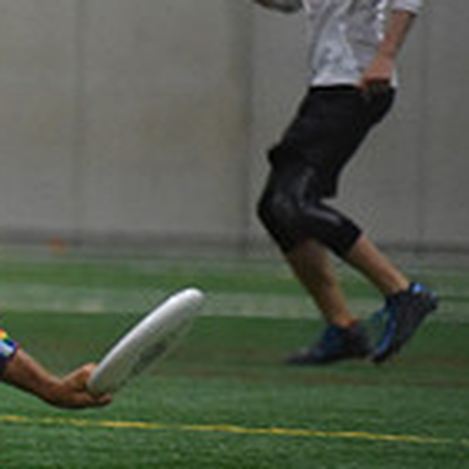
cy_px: 231
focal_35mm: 696
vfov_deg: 2.5
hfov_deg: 2.5
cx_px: -466
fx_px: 10669
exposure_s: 1/640
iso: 10000
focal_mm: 200
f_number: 2.8
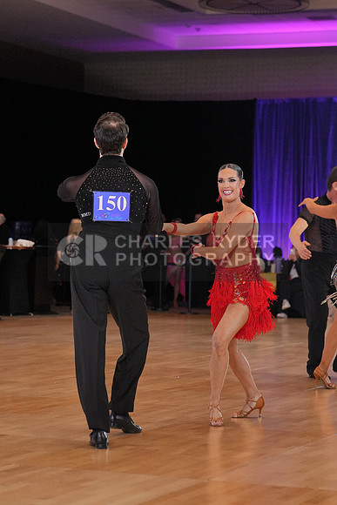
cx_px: 168
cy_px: 252
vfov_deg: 20.0
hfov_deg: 13.4
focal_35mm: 102
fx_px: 1431
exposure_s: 1/500
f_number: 3.5
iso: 2000
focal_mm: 68
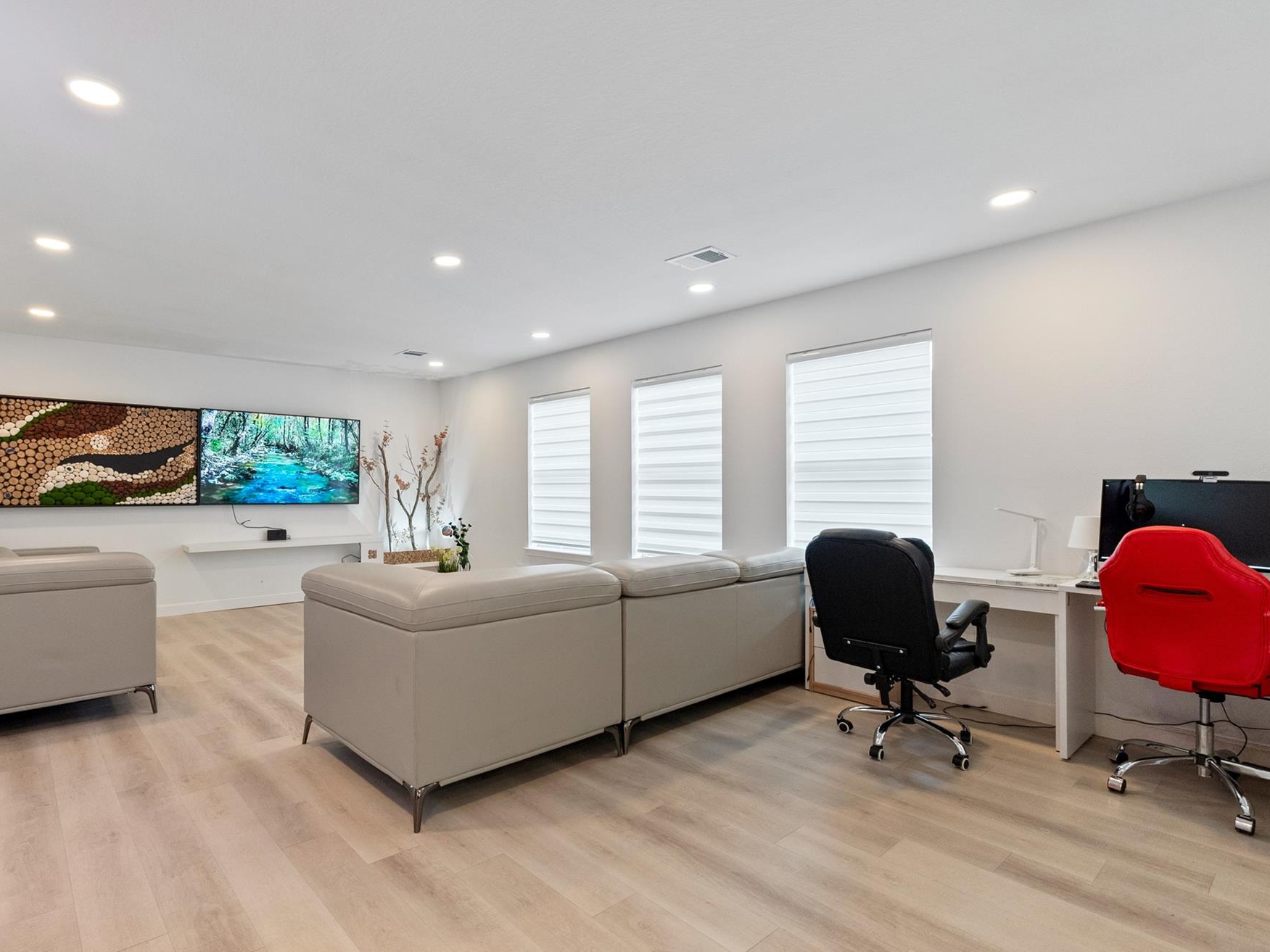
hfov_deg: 85.3
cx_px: 531
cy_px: 475
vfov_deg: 69.9
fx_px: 681
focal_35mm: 19
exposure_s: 1/30
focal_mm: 16.5
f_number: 9
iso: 3200
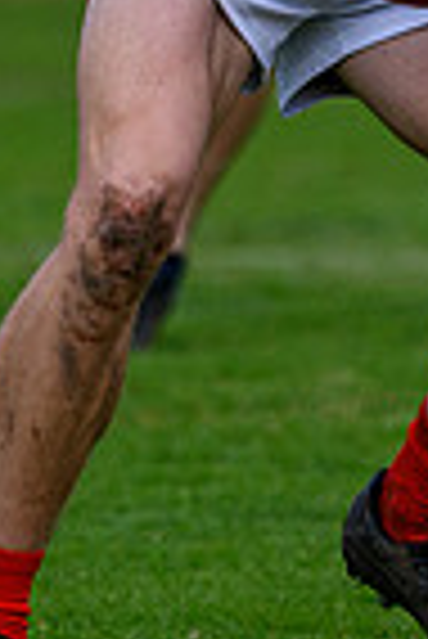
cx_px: 200
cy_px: -89
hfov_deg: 0.9
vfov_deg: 1.4
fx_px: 26007
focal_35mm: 1462
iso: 160
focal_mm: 155
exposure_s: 1/2500
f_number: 2.8
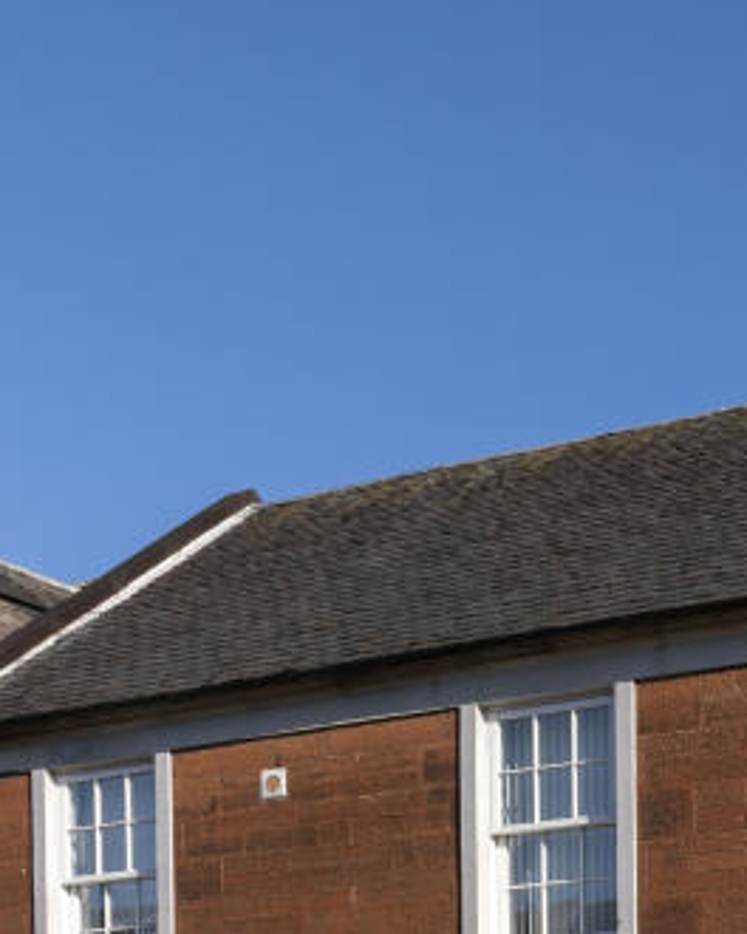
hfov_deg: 20.8
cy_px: 839
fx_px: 1934
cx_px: 812
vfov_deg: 26.3
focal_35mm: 70
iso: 100
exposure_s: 1/80
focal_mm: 24
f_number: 14
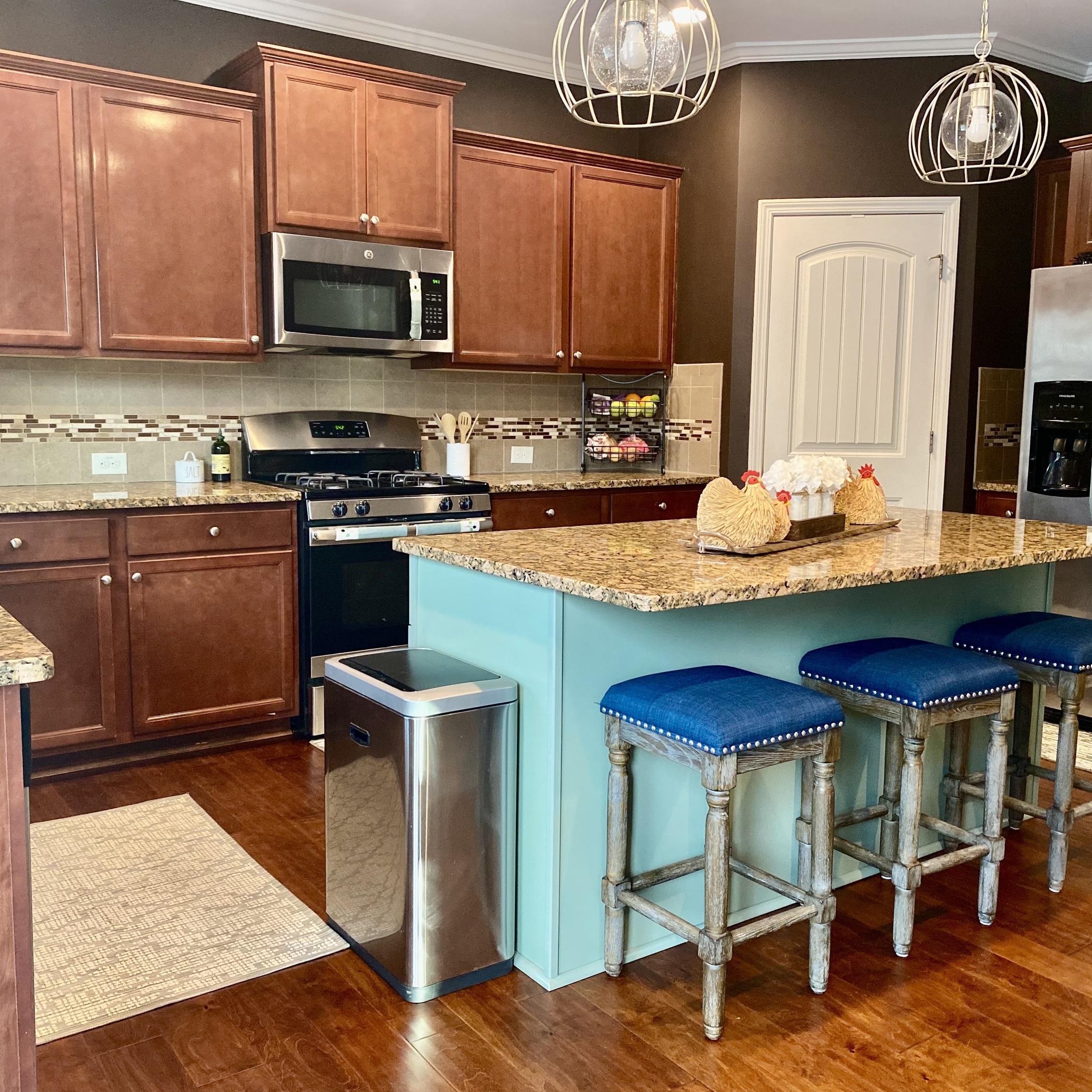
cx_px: 552
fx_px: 1106
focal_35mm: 31
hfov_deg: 52.5
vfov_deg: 52.5
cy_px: 545
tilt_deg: -8.4
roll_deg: -0.3
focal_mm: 4.25
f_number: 1.8
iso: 400
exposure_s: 1/40
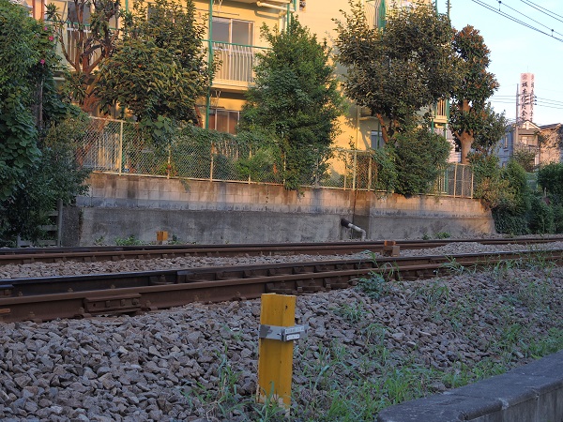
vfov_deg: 19.9
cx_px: 282
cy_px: 211
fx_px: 1204
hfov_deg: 26.3
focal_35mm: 74
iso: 80
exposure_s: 1/100
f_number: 3.2
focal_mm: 15.9
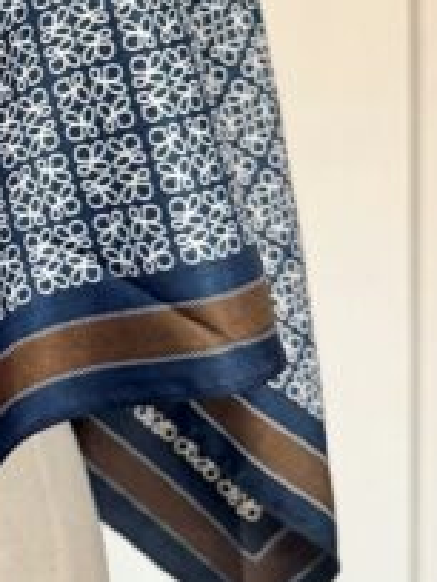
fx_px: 1582
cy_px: 68
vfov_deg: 20.5
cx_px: -400
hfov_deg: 13.7
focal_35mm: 94
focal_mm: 6.76
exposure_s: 1/95
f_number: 1.78
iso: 200
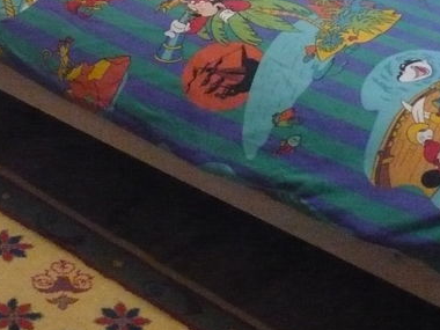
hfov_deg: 21.0
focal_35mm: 92
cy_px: -74
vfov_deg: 15.4
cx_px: 63
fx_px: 1169
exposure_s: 1/15
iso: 800
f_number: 2.8
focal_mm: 5.8
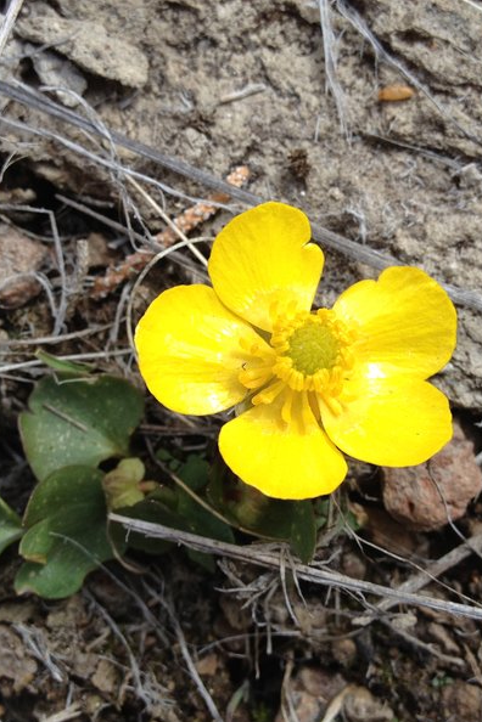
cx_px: 262
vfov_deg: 40.3
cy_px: 363
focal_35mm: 49
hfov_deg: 27.5
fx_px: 984
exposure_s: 1/456
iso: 64
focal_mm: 4.28
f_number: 2.4
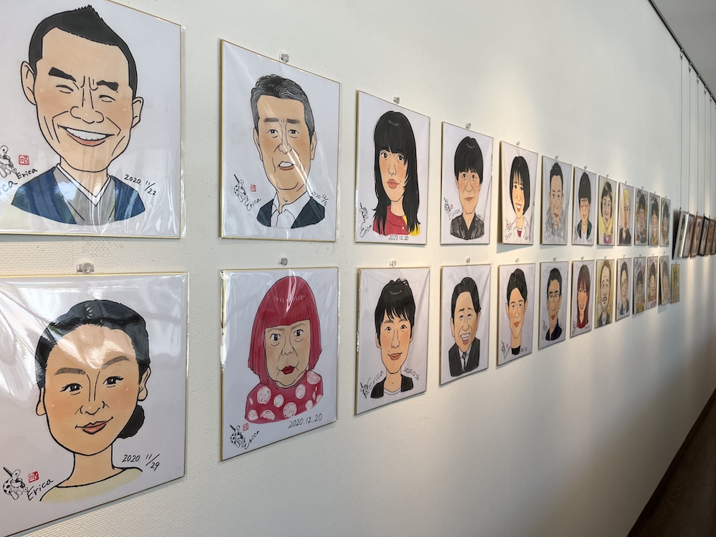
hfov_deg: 67.3
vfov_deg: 53.1
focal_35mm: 26
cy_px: 268
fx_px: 538
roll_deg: +0.2
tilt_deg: -4.4
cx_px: 358
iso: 50
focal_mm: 5.1
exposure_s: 1/317
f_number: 1.6
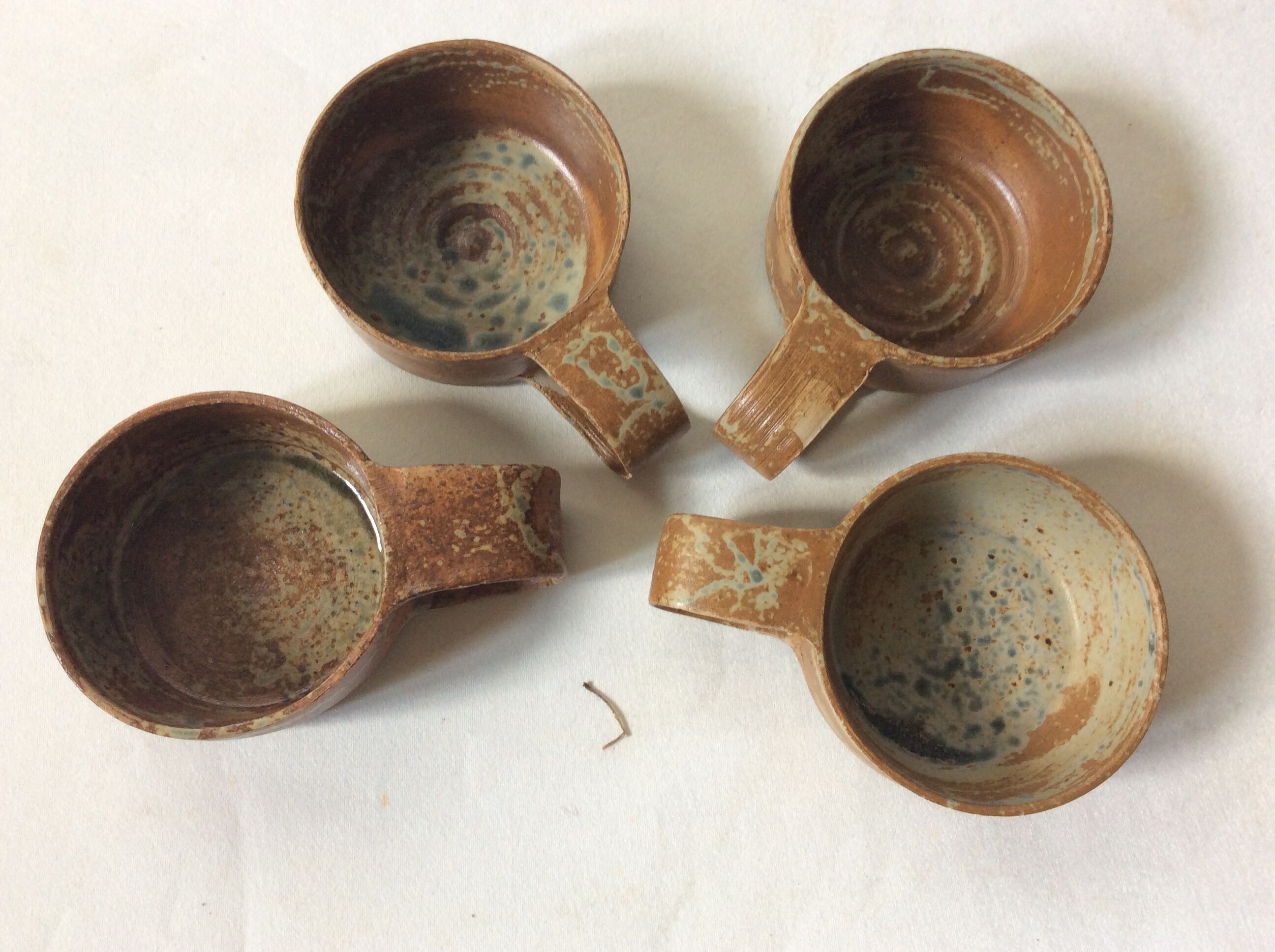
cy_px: 476
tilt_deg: -78.9
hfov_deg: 56.9
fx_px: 1177
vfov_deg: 44.1
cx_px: 638
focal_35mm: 32
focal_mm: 3.3
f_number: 2.4
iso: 50
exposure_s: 1/25
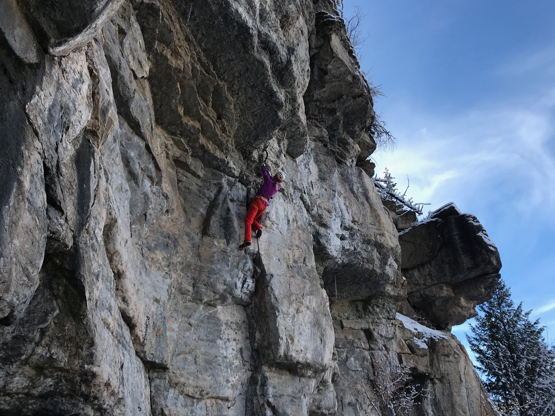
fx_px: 449
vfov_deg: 49.7
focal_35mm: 28
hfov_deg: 63.4
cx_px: 278
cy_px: 208
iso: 20
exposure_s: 1/454
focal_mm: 3.99
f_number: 1.8
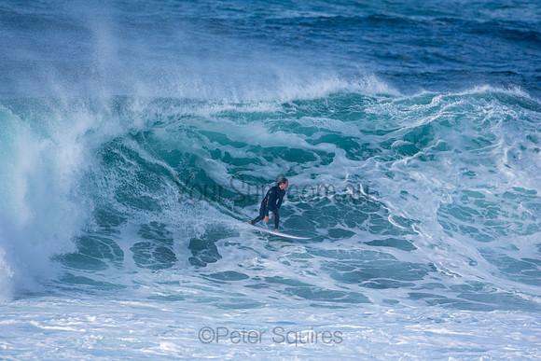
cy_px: 180
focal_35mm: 750
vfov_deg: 1.8
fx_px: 11273
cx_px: 270
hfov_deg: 2.7
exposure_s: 1/1250
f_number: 5.6
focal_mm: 500
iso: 220
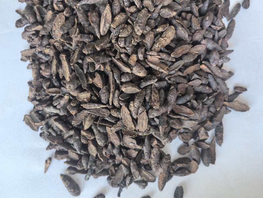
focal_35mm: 27
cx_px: 132
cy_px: 99
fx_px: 205
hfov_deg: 65.3
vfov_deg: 51.4
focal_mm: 5.75
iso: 125
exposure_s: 1/100
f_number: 2
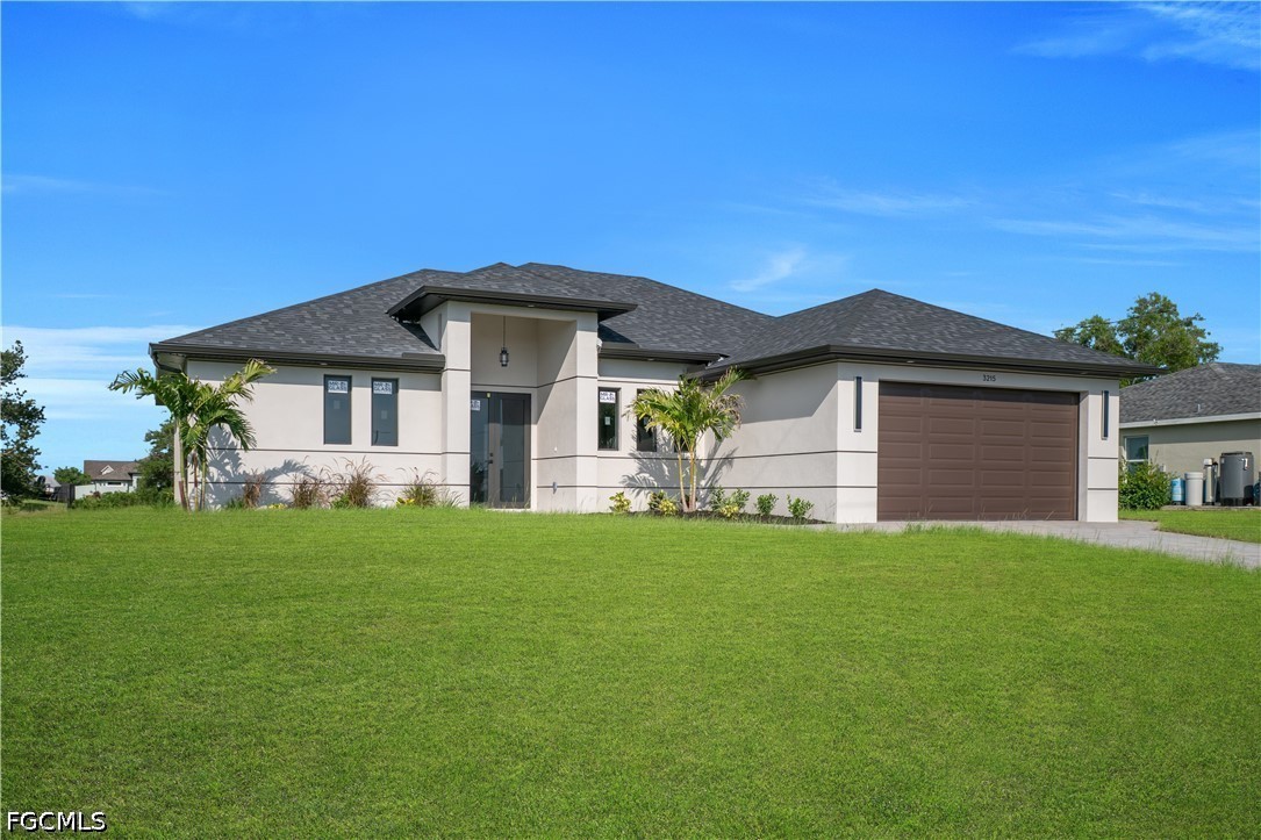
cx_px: 630
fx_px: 1051
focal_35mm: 30
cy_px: 420
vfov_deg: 43.6
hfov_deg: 61.9
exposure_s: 1/400
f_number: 8
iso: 100
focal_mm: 20
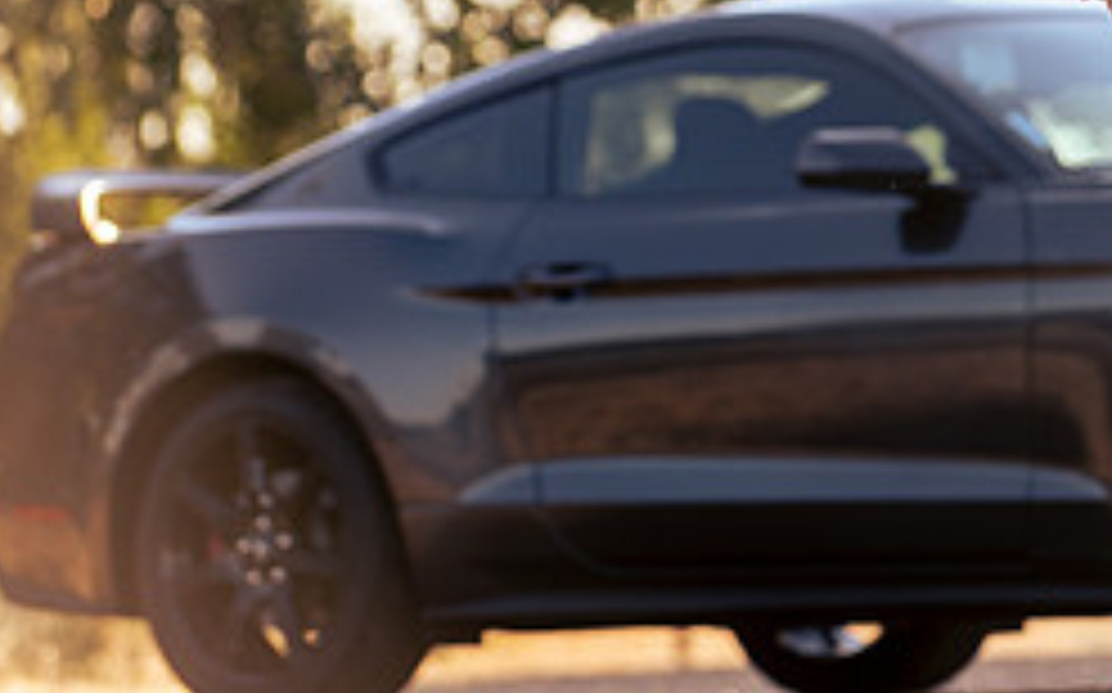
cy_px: -166
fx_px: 13810
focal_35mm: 456
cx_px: 1137
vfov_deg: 2.9
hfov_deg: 4.6
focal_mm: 160
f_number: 4
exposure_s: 1/250
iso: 31
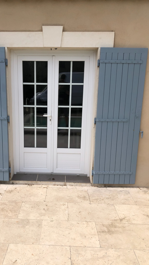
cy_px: 135
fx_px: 218
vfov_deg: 62.6
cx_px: 52
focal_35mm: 31
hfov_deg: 37.4
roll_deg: -0.9
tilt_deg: -12.5
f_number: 1.8
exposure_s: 1/1600
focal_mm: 4
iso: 20
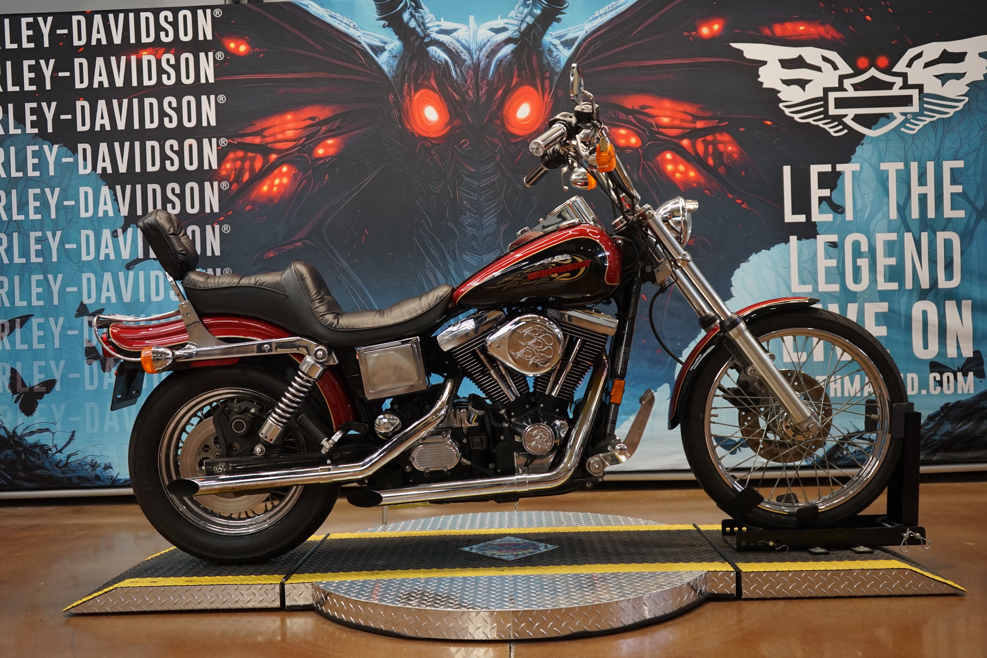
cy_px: 329
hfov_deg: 58.7
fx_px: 877
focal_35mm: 32
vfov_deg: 41.1
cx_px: 494
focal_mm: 32
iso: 1000
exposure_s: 1/160
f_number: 4
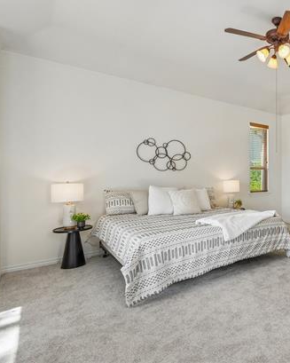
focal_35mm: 22
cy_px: 175
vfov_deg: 75.0
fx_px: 236
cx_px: 276
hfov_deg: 52.9
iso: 800
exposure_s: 1/30
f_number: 8
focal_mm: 10
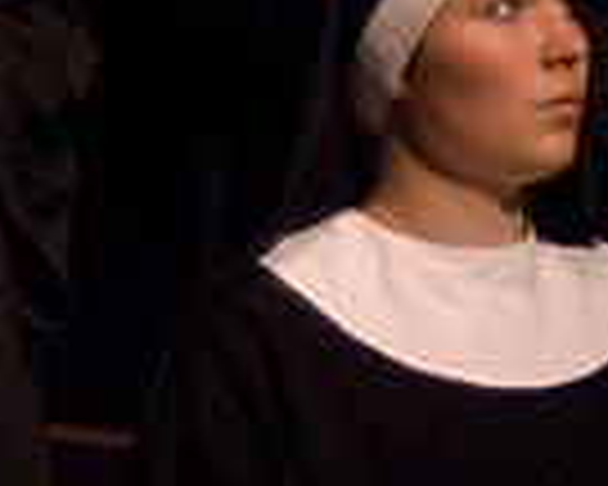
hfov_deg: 6.3
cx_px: -248
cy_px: -36
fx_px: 5434
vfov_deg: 5.1
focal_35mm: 302
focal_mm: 50
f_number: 2.8
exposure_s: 1/160
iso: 1600
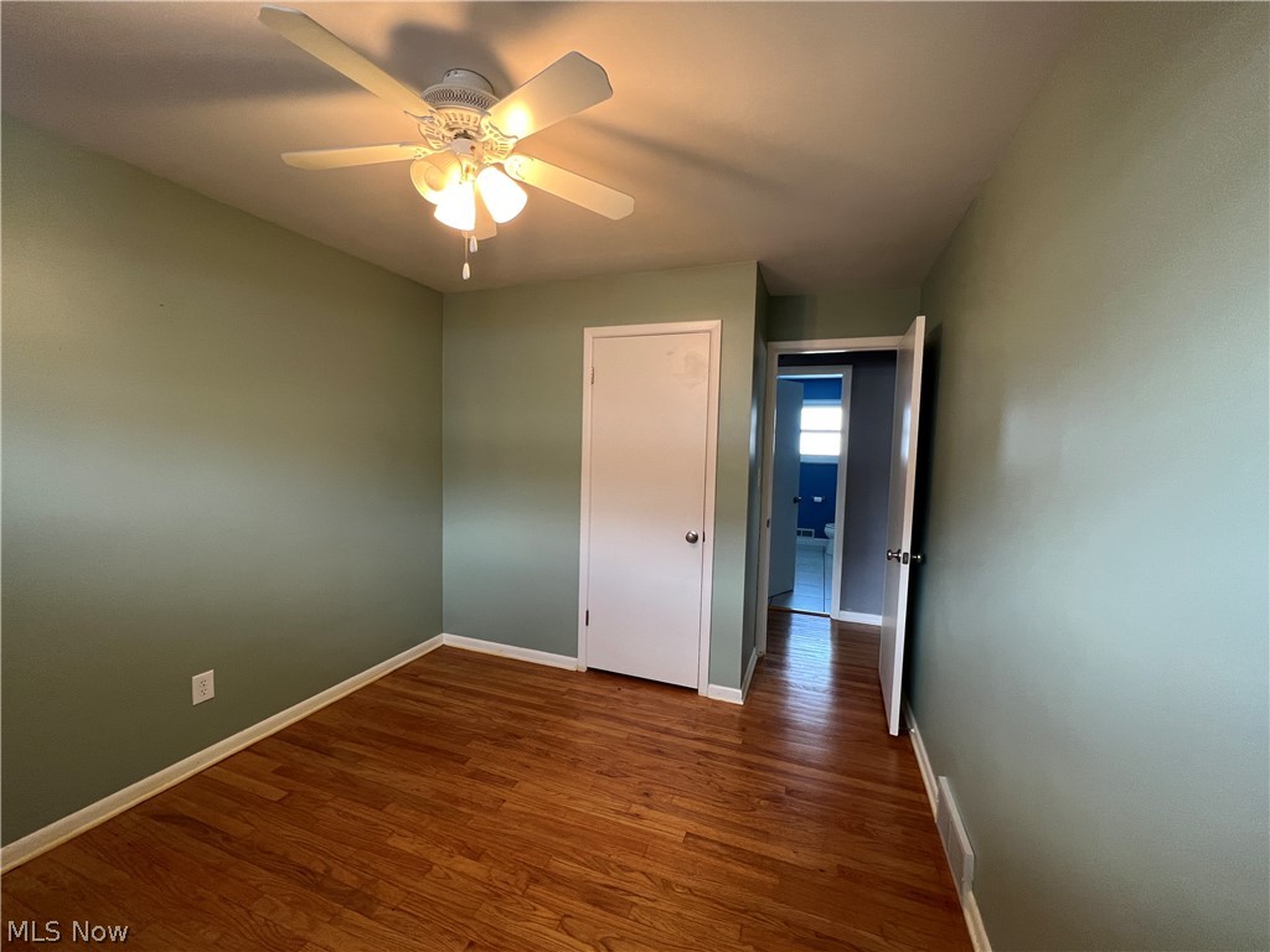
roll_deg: +0.3
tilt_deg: -3.9
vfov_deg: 89.9
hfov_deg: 106.2
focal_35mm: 13
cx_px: 635
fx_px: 477
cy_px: 476
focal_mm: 1.57
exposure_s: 1/60
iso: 160
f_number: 1.8
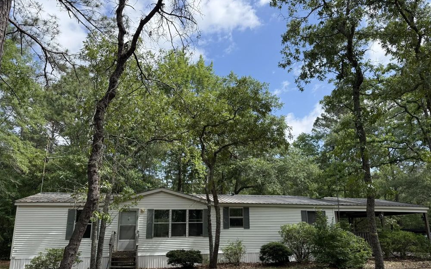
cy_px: 160
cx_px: 214
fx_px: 305
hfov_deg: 70.4
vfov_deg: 47.3
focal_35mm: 26
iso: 100
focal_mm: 6.76
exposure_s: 1/2232
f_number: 1.78
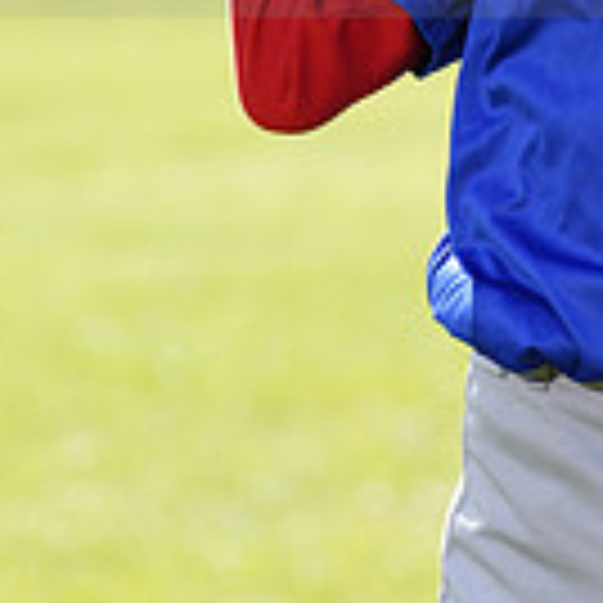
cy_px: -115
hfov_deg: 3.3
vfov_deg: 3.3
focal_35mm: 533
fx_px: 10504
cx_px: 734
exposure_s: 1/250
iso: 100
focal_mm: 145
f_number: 5
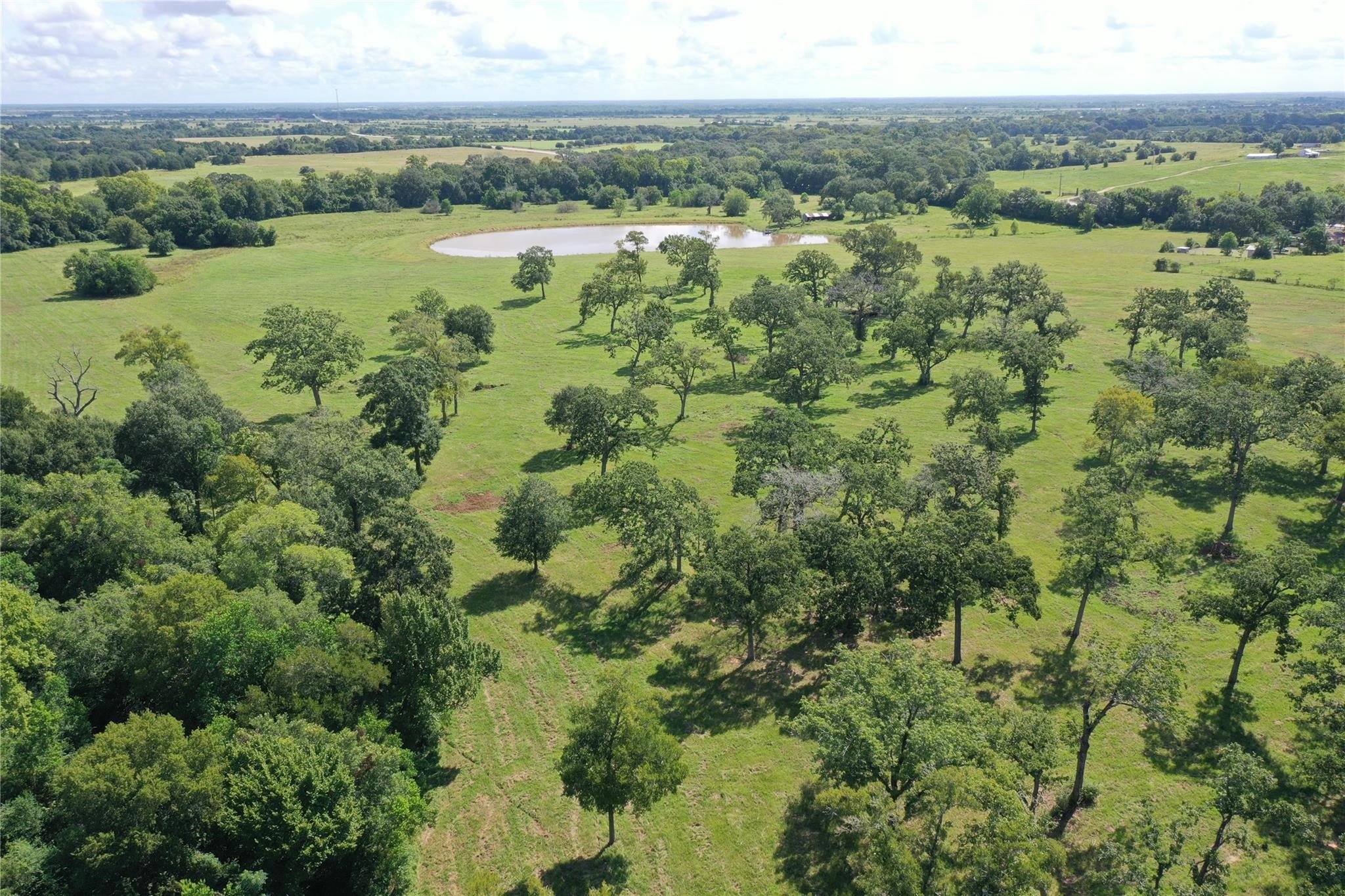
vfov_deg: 46.4
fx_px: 1046
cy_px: 448
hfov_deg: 65.5
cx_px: 672
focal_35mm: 28
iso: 100
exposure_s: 1/320
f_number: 5.6
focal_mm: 10.26
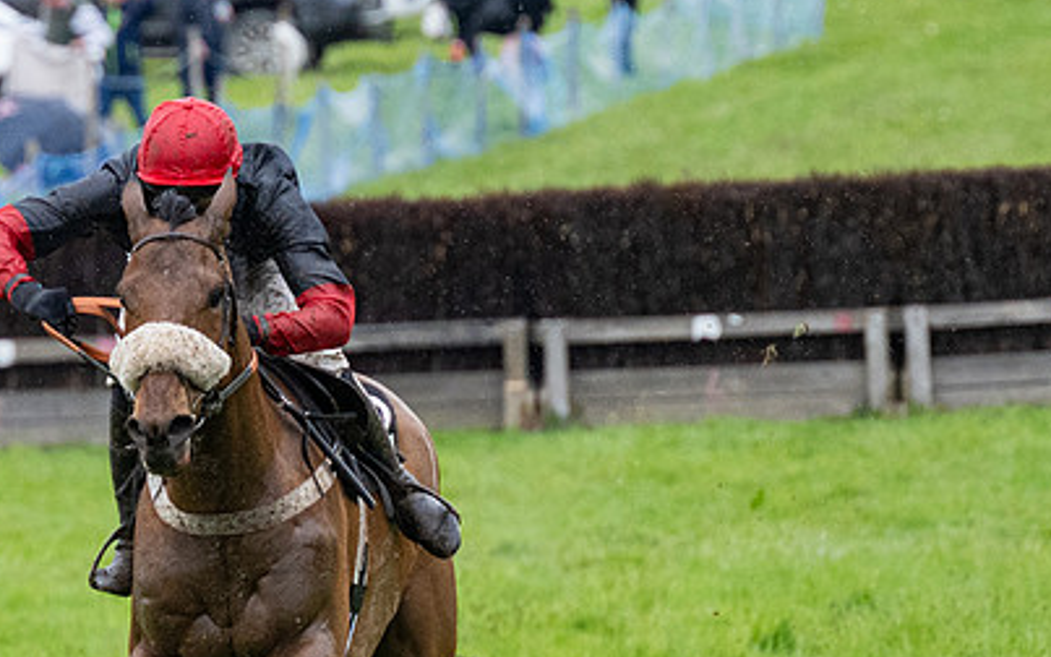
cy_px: 438
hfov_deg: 3.6
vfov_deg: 2.3
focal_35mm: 581
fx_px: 16644
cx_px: 216
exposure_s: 1/1000
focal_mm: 155
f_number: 4
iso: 1000
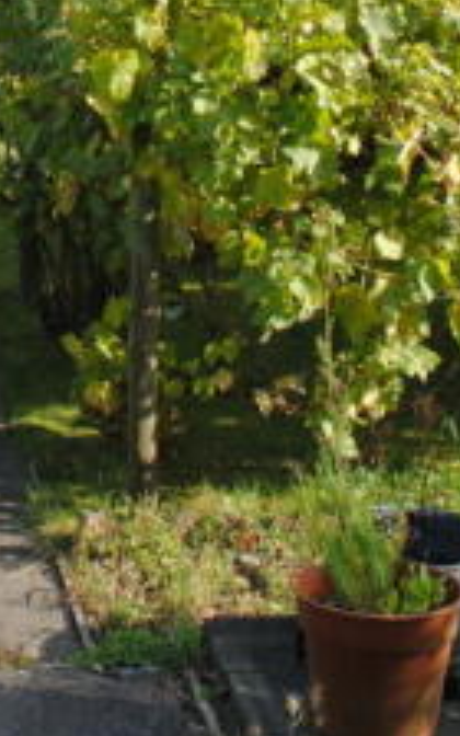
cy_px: 25
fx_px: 1966
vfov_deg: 20.6
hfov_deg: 13.3
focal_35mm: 98
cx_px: 90
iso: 100
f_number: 6.3
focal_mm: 22
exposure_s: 1/160
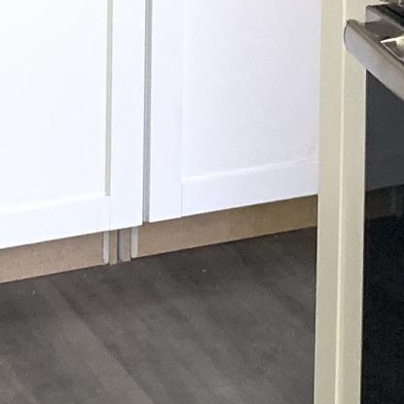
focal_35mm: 166
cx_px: 182
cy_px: -468
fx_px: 2192
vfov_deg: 9.6
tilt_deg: -5.3
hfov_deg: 10.5
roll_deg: -1.2
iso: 320
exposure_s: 1/60
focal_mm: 4.25
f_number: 1.8
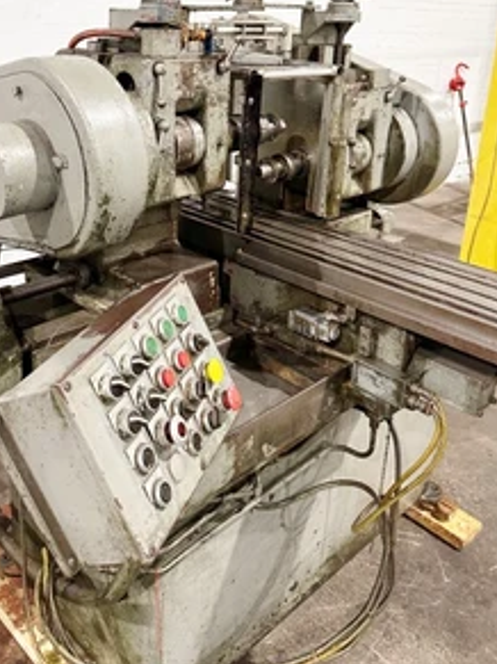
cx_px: 201
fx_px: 632
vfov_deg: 54.4
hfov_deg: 42.7
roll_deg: -0.1
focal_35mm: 33
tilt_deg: -21.1
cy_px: 230
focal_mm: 6.86
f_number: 1.78
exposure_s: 1/60
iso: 320
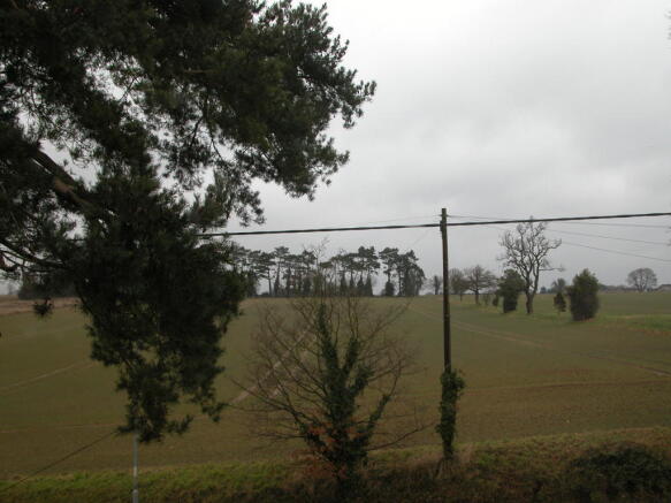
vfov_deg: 40.7
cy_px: 252
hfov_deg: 52.6
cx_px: 336
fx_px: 678
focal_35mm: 35
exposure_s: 1/186
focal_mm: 8.9
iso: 100
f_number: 4.5
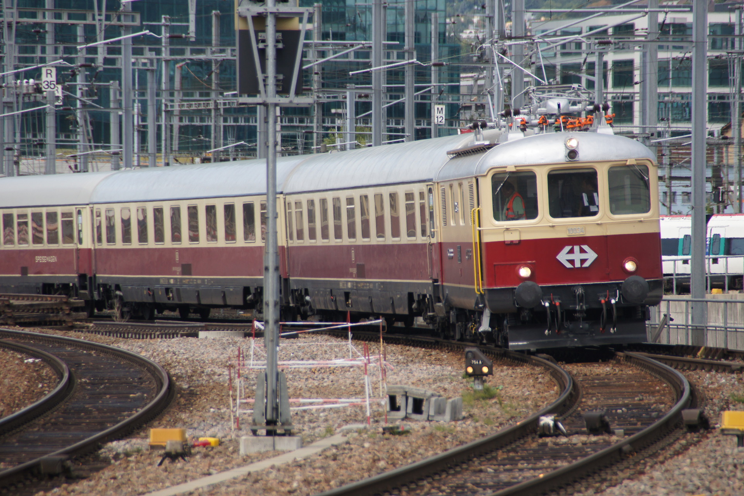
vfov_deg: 4.6
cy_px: 248
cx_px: 372
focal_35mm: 301
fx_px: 6220
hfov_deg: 6.8
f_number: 6.3
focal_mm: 200
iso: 160
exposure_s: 1/320
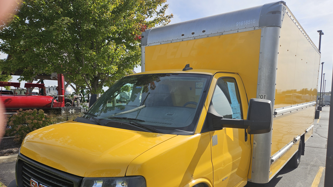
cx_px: 171
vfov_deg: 43.8
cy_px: 122
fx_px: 230
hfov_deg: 71.9
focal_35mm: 26
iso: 25
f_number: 1.8
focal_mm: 5.4
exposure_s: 1/1834
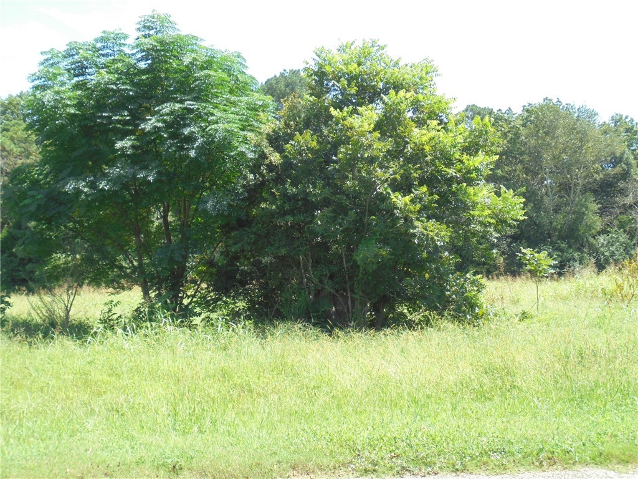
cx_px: 319
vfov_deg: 37.7
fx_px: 700
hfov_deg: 49.0
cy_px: 240
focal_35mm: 38
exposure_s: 1/200
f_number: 4.2
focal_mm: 6.9
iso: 100
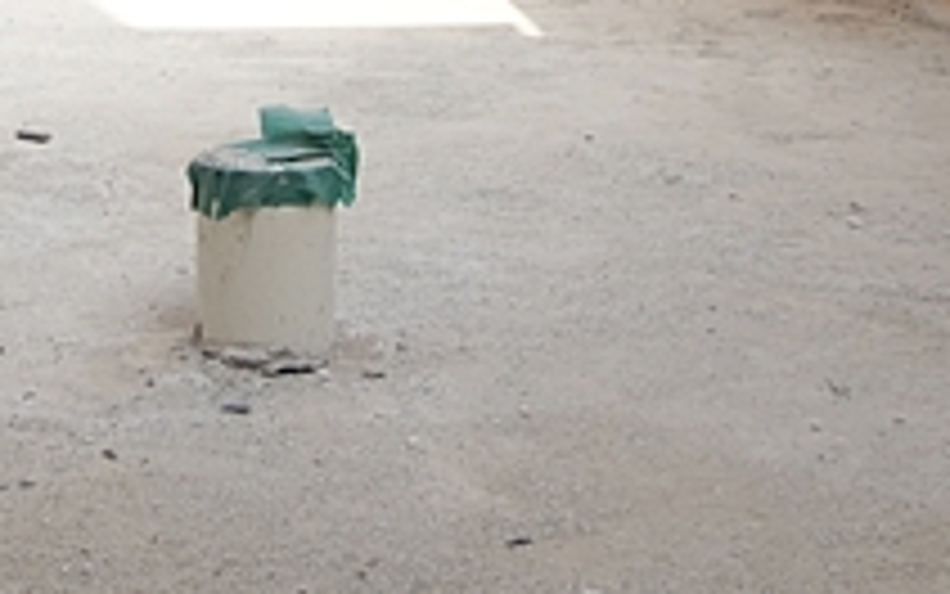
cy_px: -184
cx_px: 356
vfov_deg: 20.4
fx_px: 1502
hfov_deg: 34.9
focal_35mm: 58
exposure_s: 1/250
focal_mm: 10
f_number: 9
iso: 800
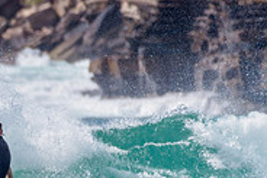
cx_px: -49
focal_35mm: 1929
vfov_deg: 0.7
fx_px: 14318
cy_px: 160
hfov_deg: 1.1
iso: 90
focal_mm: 500
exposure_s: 1/2000
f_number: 5.6
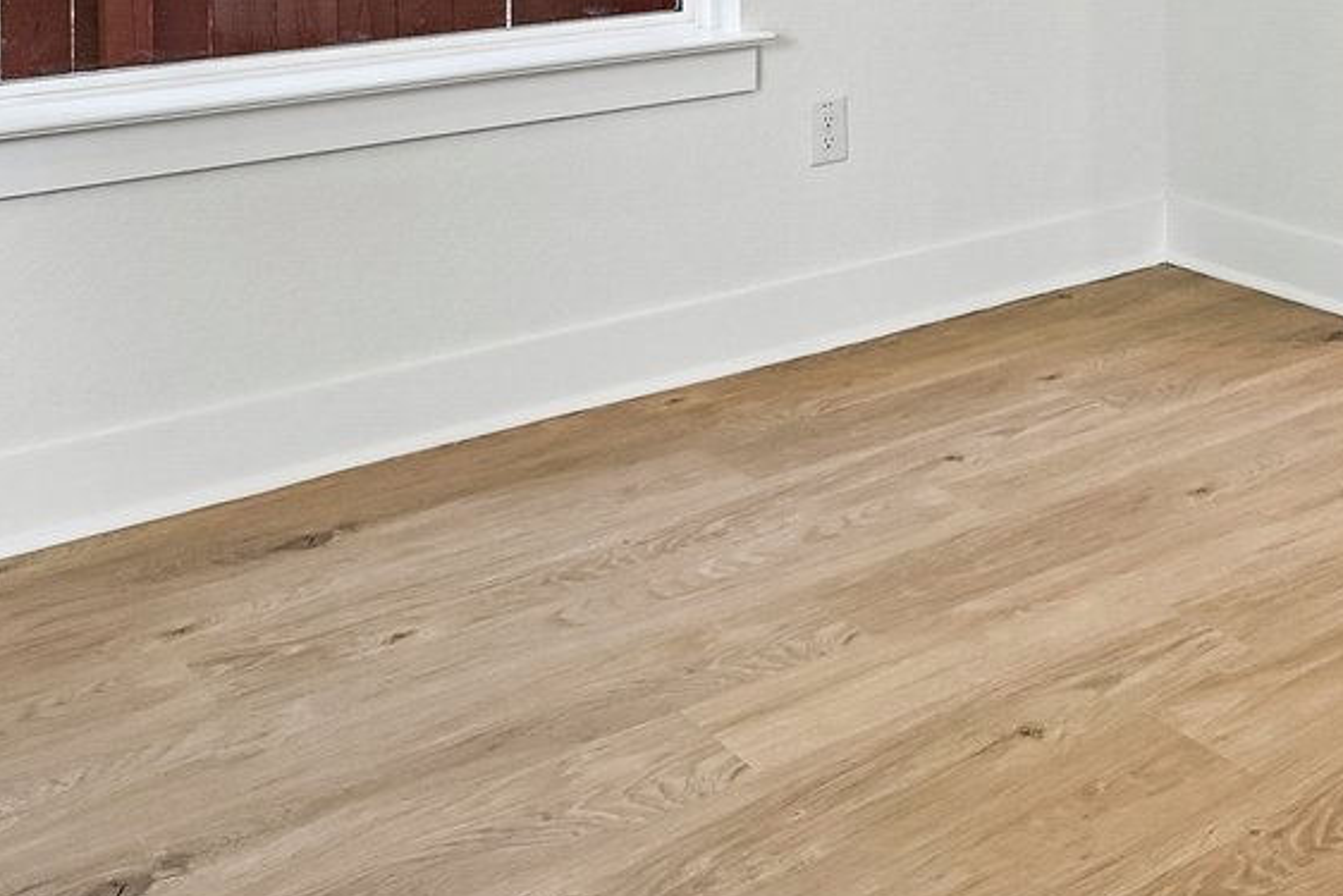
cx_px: 1257
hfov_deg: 36.0
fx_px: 1903
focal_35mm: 51
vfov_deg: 23.4
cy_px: -269
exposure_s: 1/15
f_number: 8
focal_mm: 14
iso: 160
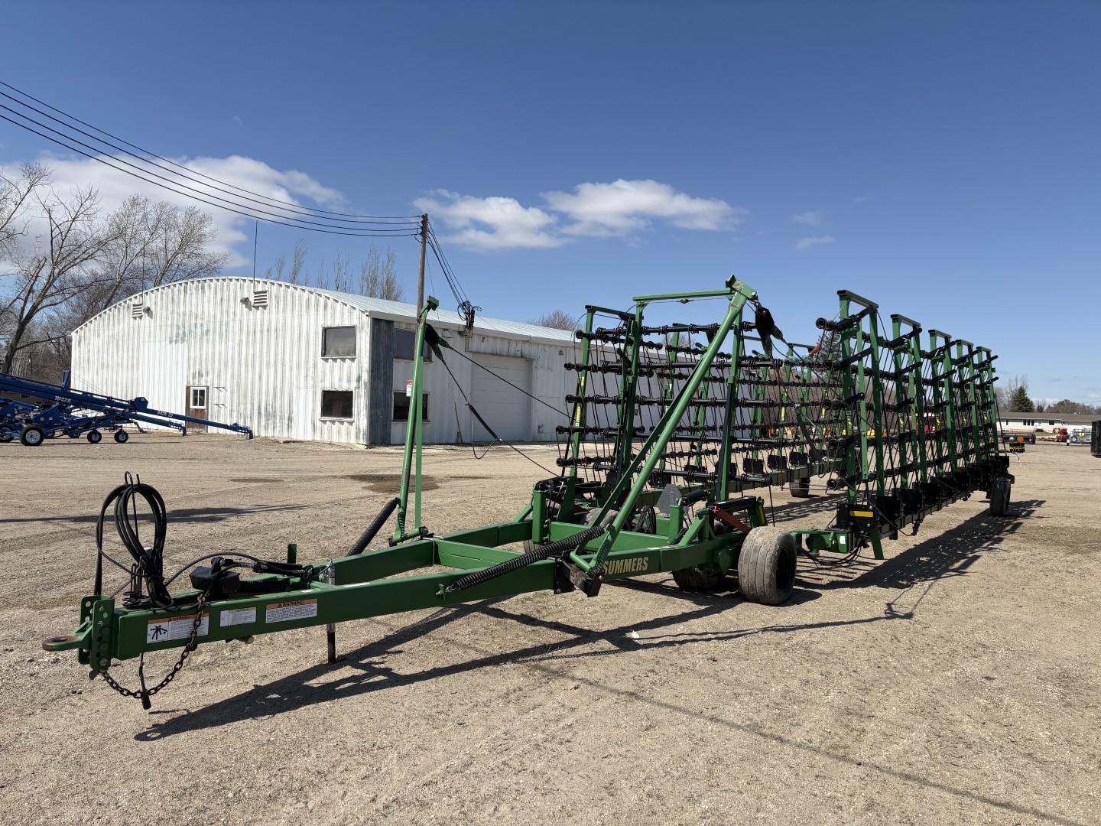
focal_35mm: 26
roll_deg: -1.4
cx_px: 550
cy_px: 413
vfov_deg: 53.1
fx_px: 827
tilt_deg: +1.6
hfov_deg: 67.3
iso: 50
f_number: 1.6
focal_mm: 5.96
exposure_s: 1/5348
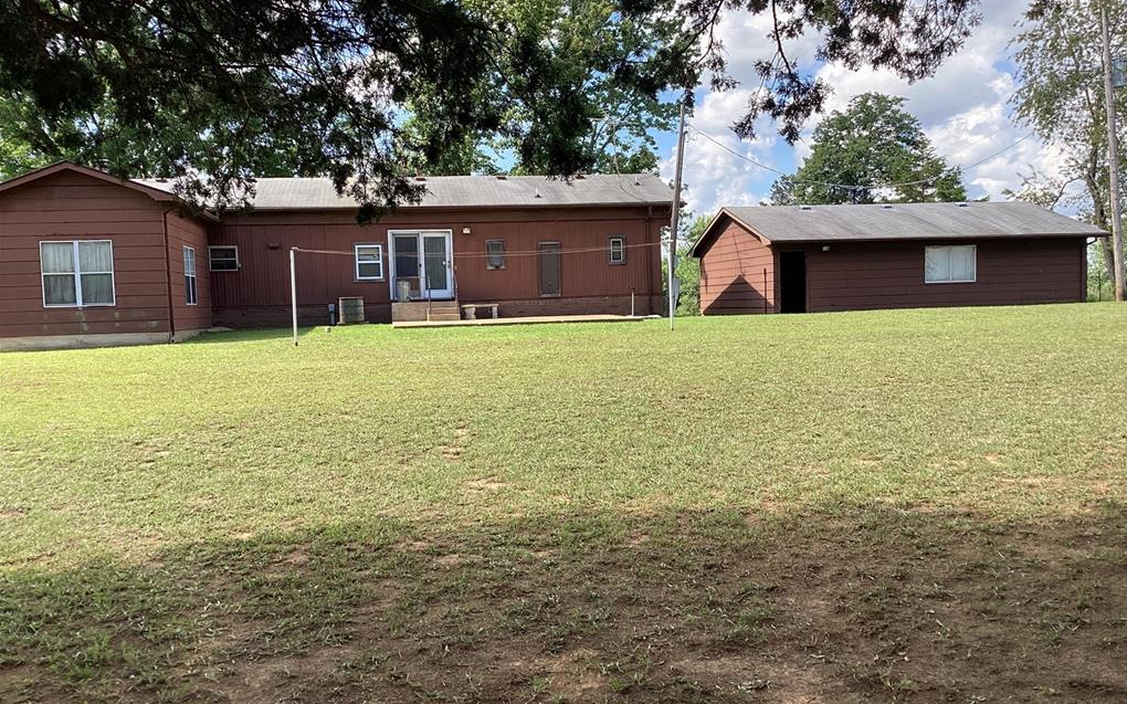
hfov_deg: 58.2
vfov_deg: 38.3
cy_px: 358
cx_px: 565
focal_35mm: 33
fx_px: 1013
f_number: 2.4
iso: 25
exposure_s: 1/326
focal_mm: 3.3
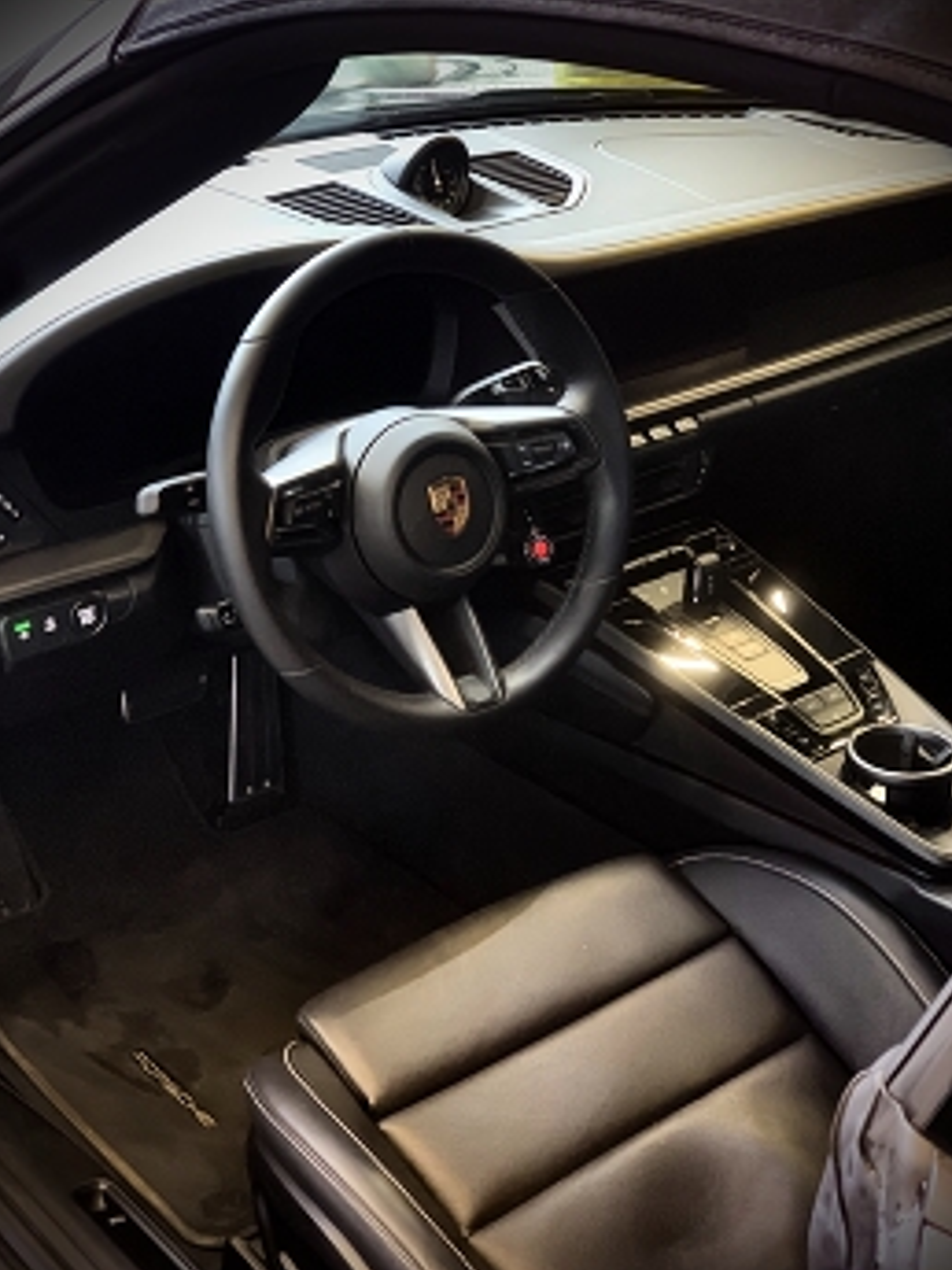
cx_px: 478
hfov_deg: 27.5
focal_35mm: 53
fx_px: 1943
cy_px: 642
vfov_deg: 36.2
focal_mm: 6
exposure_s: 1/35
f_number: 2.4
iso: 200
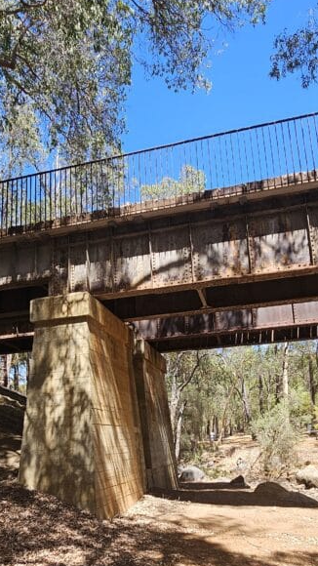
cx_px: 152
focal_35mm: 25
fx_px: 375
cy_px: 361
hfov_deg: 45.9
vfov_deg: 72.6
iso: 50
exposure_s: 1/603
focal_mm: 2.2
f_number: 2.2
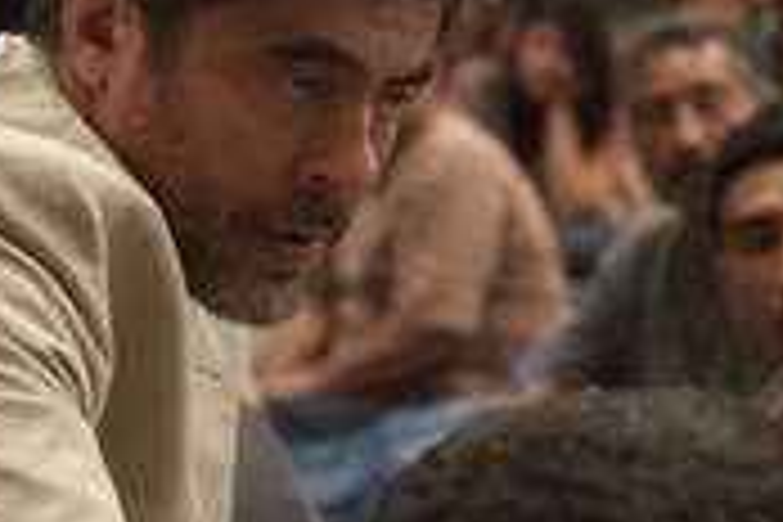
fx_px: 3327
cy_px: 288
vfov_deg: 9.0
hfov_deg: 13.3
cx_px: 644
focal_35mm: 153
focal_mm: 38
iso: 2000
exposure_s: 1/100
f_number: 2.8
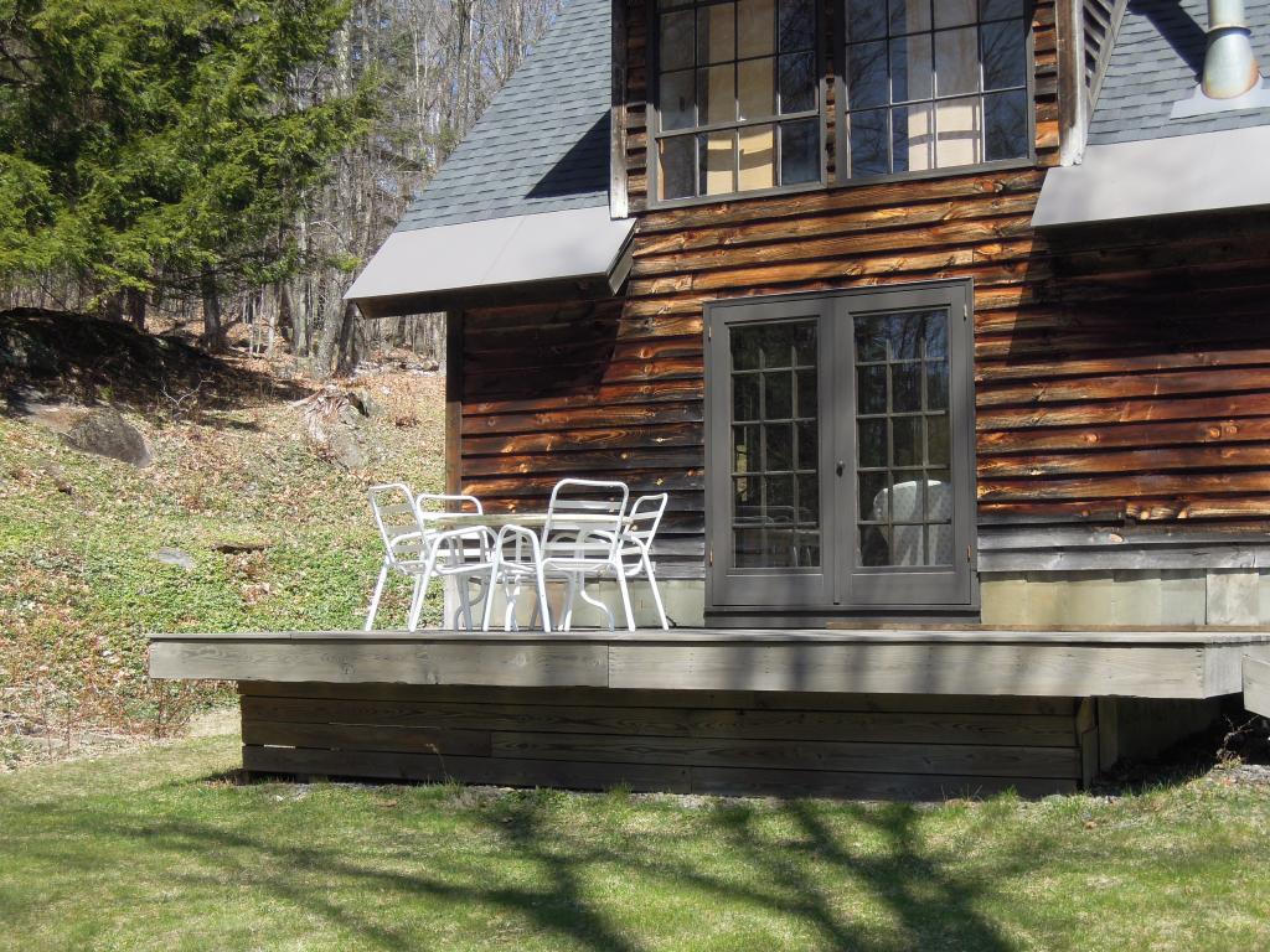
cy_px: 476
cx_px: 635
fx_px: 1834
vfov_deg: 29.1
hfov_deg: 38.2
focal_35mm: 50
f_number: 3.7
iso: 160
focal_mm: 9
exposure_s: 1/640
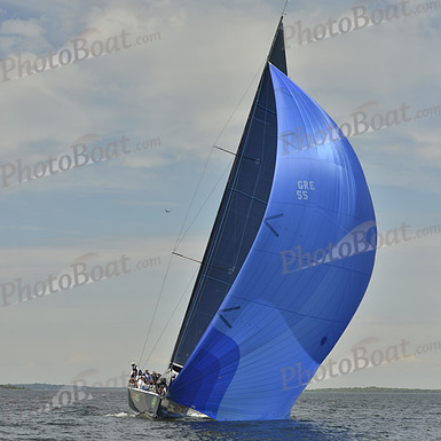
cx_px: 220
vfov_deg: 17.4
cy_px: 202
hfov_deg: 17.4
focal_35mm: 100
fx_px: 1441
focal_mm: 78
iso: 280
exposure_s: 1/1600
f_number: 9
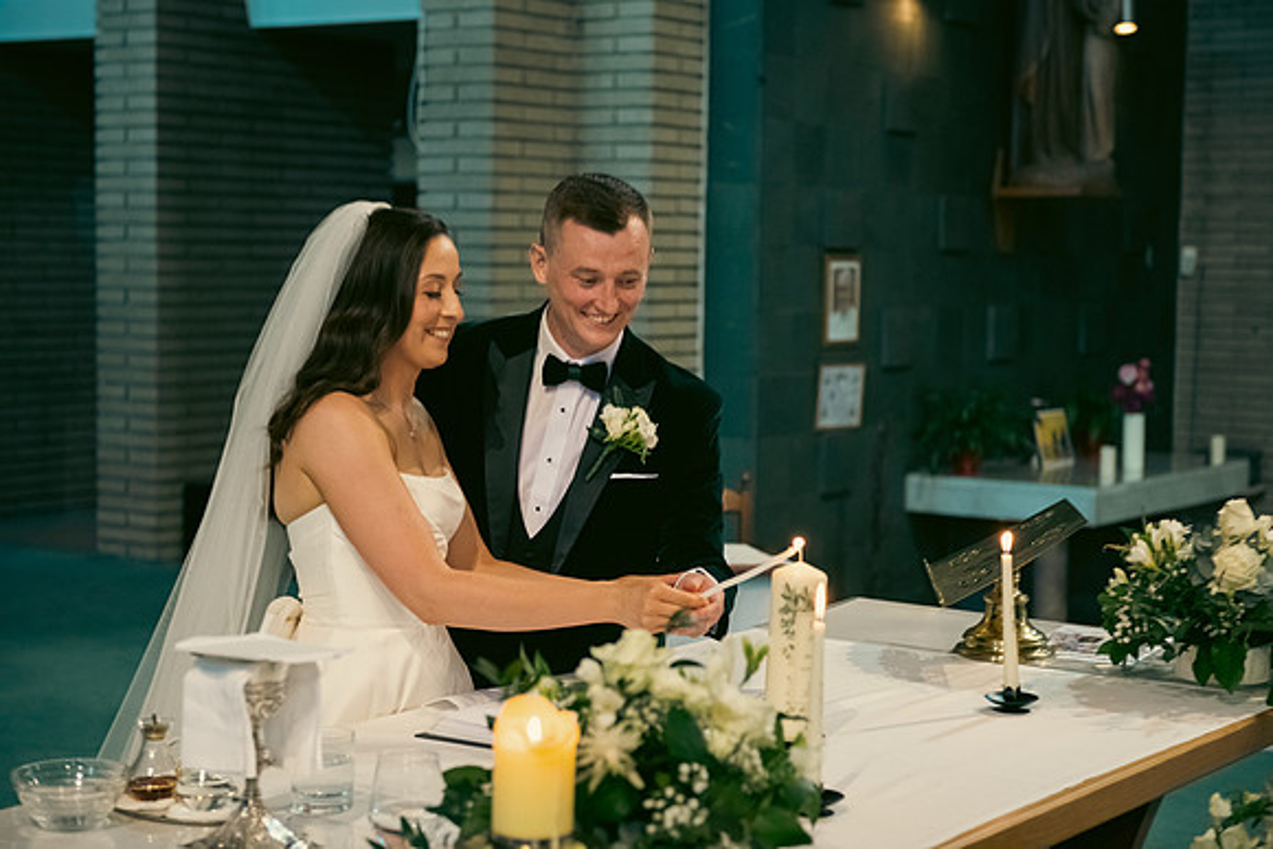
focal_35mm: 66
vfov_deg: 20.6
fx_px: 2334
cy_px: 424
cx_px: 636
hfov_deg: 30.5
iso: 1000
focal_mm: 66
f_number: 3.5
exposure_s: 1/160
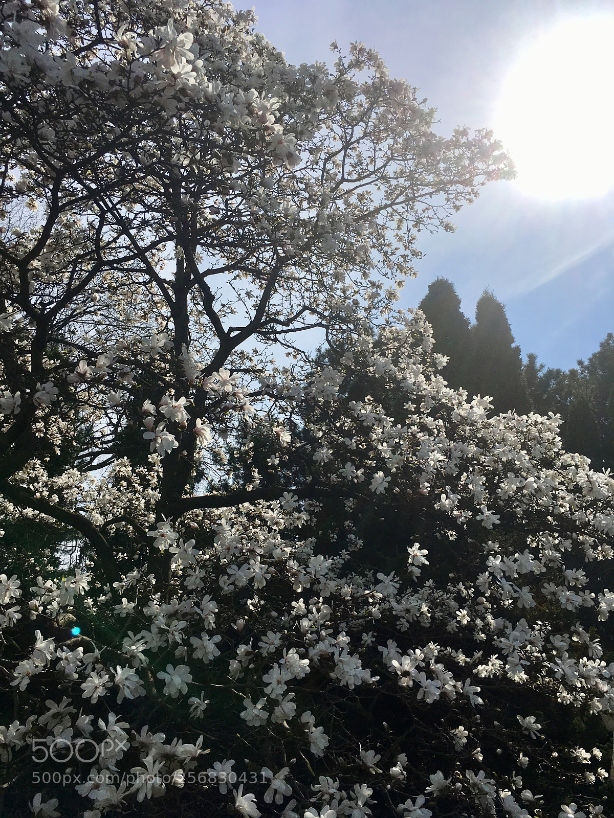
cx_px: 307
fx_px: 686
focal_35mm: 29
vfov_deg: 61.7
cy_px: 409
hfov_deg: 48.2
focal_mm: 4.15
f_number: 2.2
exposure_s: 1/5495
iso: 25
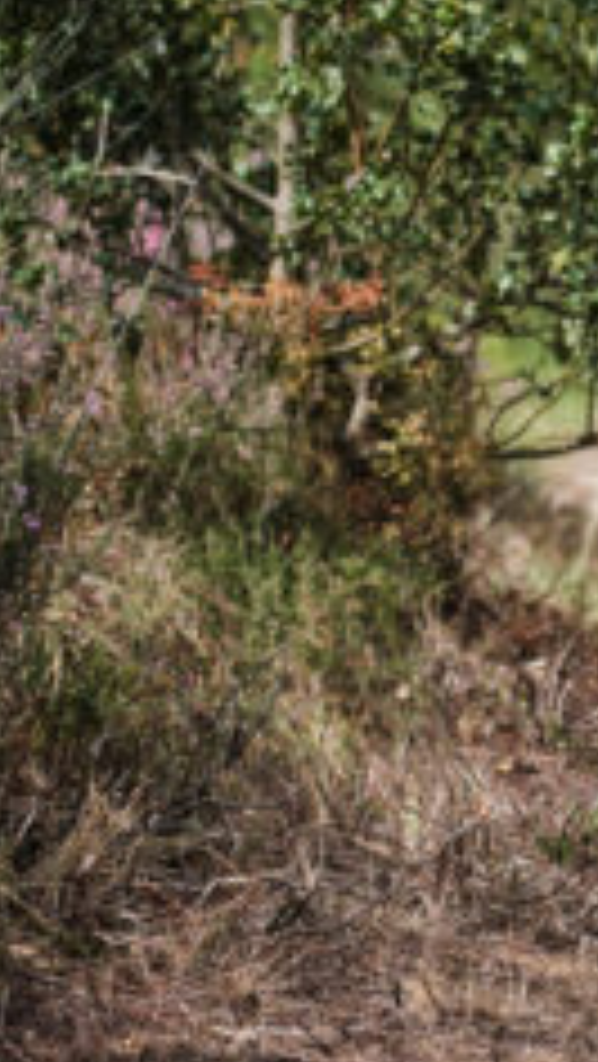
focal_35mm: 181
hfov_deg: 6.6
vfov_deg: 11.9
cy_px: 666
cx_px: 922
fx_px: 5095
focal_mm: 35
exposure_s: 1/4000
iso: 200
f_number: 2
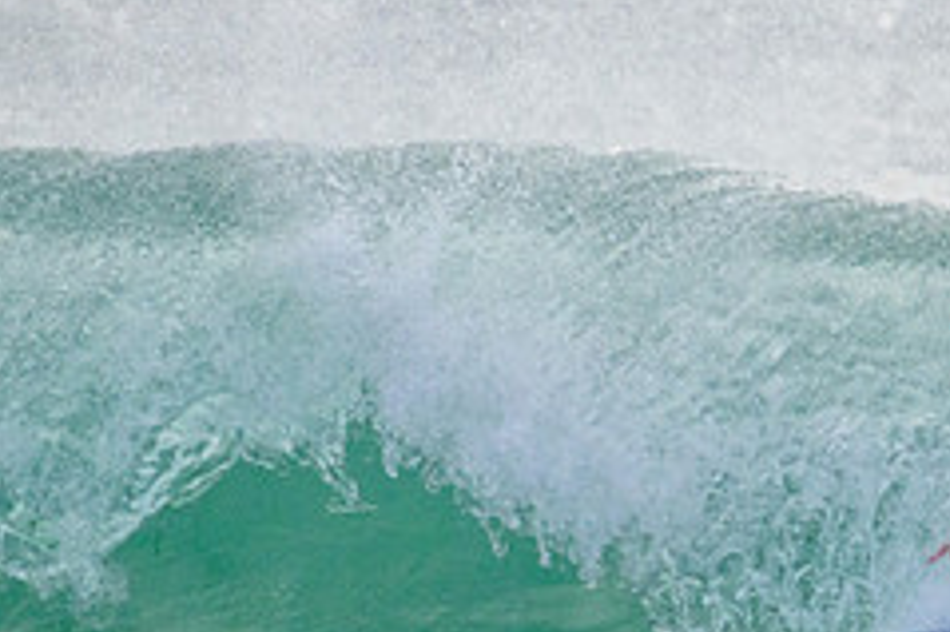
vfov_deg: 0.5
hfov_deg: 0.8
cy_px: 492
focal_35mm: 2661
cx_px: 997
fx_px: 70170
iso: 1600
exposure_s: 1/2000
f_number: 11
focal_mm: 800
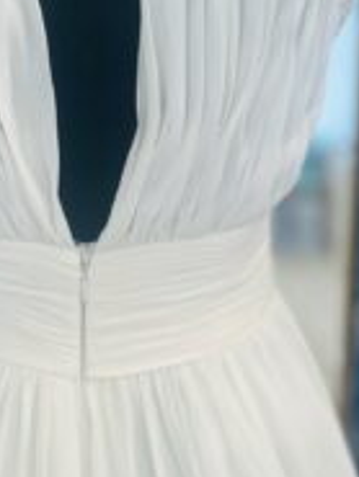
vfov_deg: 31.7
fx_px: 829
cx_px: 98
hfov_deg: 24.2
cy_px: 133
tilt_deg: -17.4
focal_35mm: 60
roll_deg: +2.1
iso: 32
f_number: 1.6
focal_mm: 5.1
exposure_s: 1/100
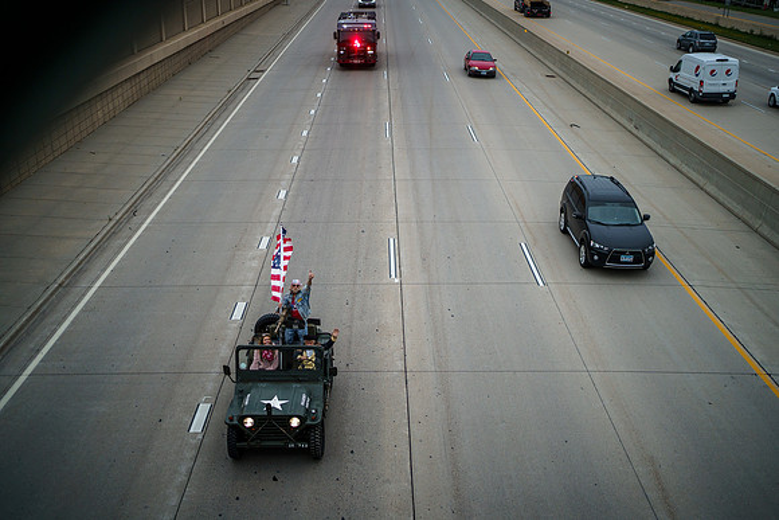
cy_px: 260
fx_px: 795
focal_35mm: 37
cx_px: 400
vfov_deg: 36.2
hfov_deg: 52.2
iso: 400
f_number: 2
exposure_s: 1/2000
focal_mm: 35
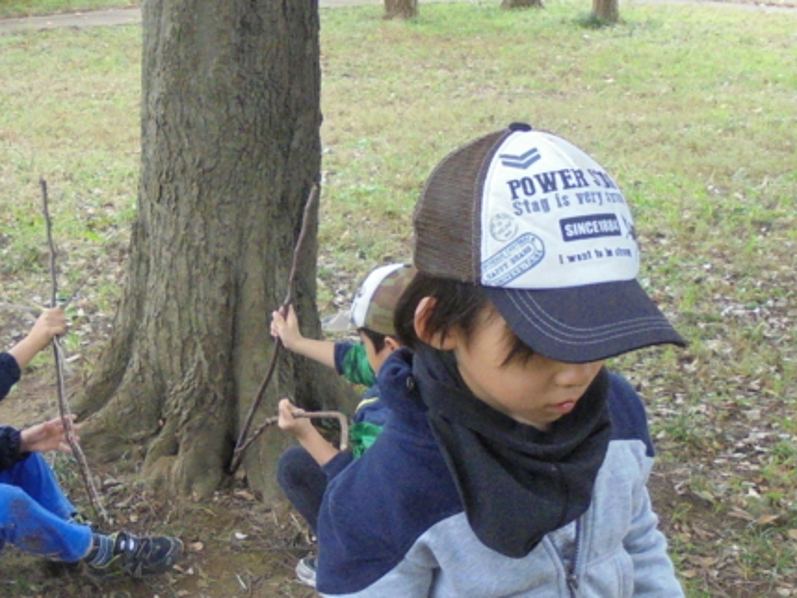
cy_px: 546
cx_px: 242
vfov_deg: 23.0
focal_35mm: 62
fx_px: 1428
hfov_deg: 30.9
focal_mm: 4.6
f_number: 3.5
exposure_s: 1/30
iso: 100
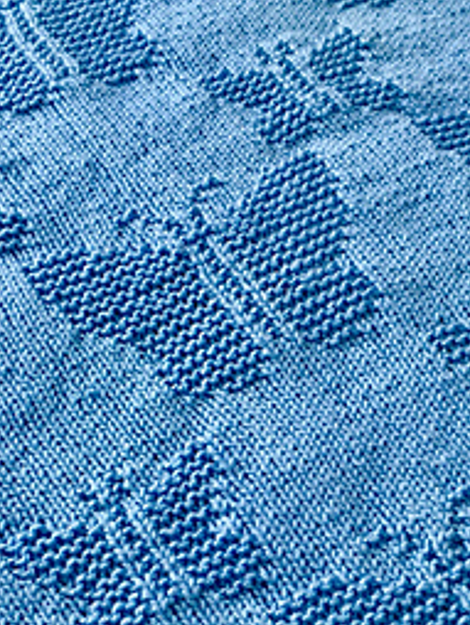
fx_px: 1319
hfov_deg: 20.1
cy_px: 512
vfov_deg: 26.1
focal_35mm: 73
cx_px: 349
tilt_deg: -54.7
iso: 32
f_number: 2.2
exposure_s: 1/50
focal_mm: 4.15
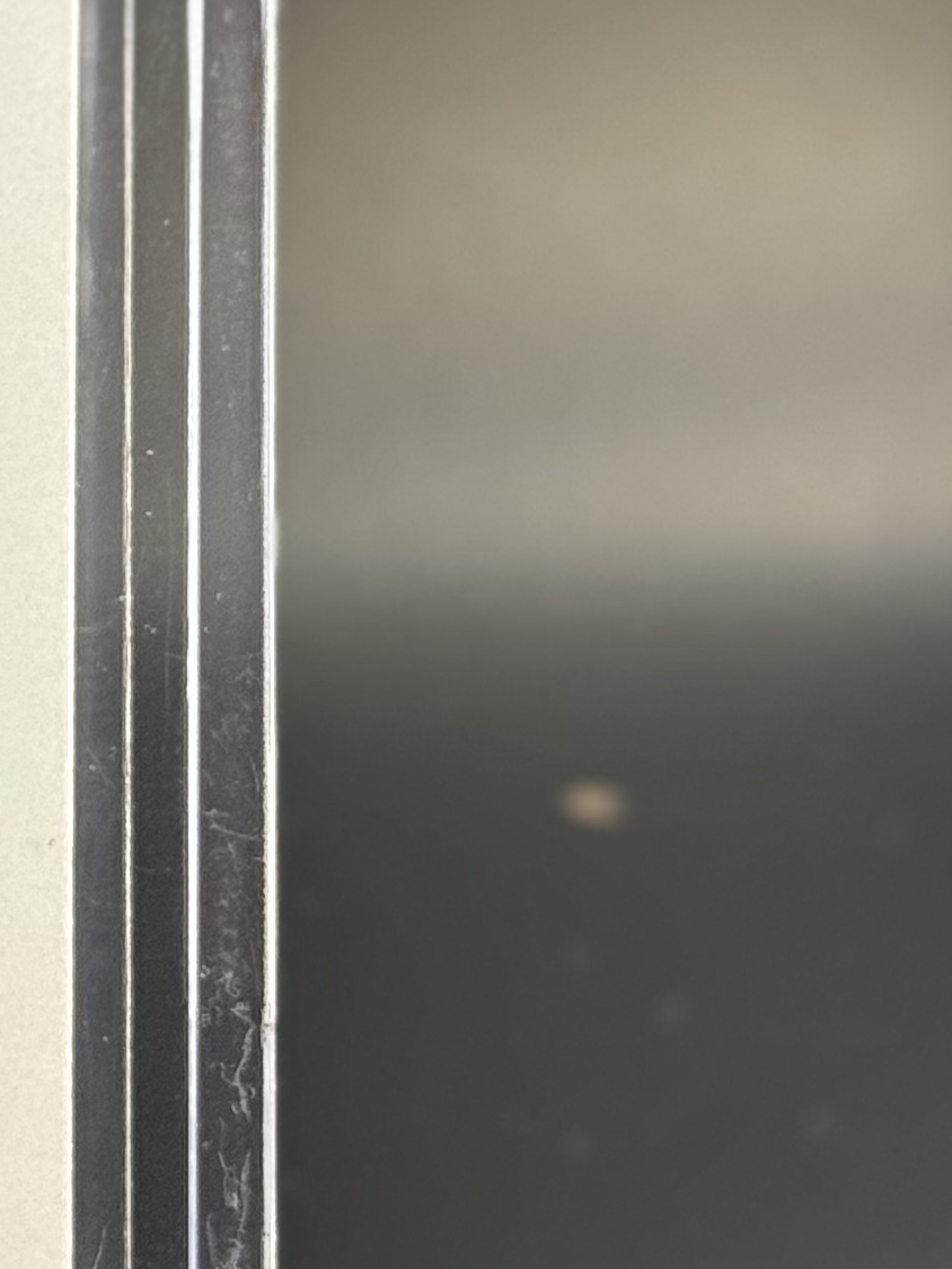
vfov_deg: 11.5
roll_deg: -1.2
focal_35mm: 172
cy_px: 310
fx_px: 6306
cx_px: -682
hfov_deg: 8.4
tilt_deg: -18.6
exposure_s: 1/60
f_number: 1.78
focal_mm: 6.76
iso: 160
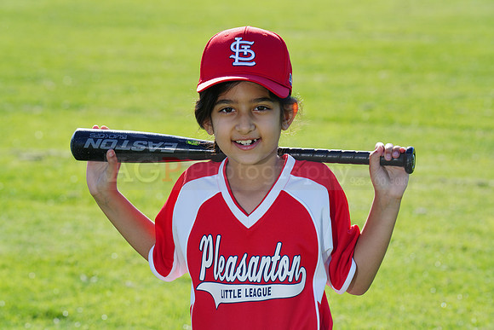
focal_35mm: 200
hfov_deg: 10.3
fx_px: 2745
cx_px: 247
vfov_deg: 6.9
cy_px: 165
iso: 200
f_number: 10
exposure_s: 1/200
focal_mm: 200
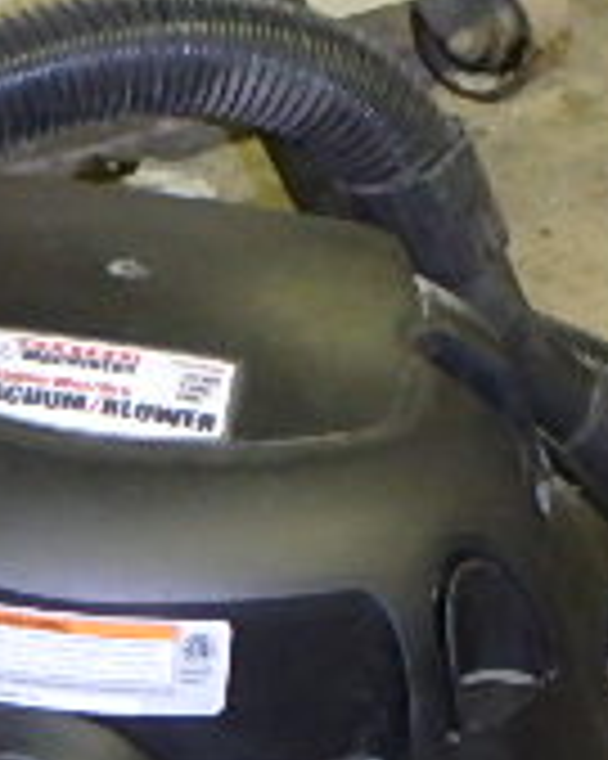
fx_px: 3490
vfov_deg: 12.2
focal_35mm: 155
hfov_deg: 10.0
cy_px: 917
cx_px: 243
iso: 800
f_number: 5.2
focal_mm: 7.5
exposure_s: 1/40
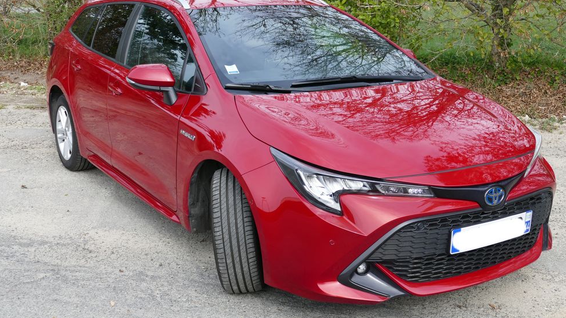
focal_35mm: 47
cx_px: 286
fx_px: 705
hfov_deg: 43.7
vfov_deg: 25.4
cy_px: 149
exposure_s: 1/667
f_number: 3.2
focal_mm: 16
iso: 125
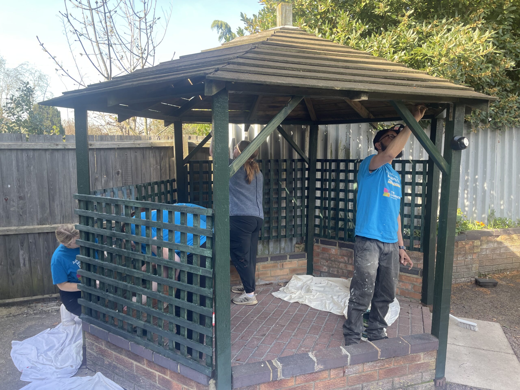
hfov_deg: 67.3
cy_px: 195
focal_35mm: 26
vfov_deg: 53.1
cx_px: 260
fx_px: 391
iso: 32
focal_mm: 4.2
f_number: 1.6
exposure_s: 1/183
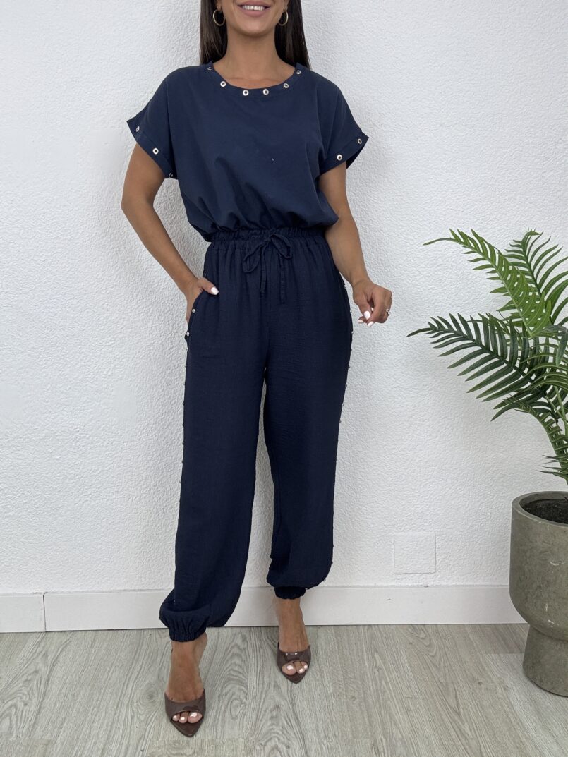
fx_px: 656
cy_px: 378
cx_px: 284
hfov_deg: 46.8
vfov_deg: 60.0
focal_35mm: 30
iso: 50
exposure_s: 1/100
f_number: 1.9
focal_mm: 2.69
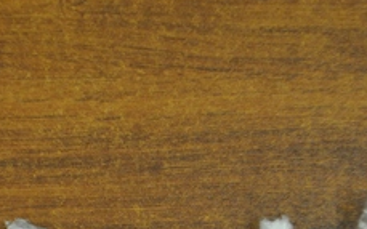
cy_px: 337
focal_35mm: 205
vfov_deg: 6.3
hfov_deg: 10.2
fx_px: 2050
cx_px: 77
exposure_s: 1/40
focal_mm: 48
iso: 800
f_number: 5.6
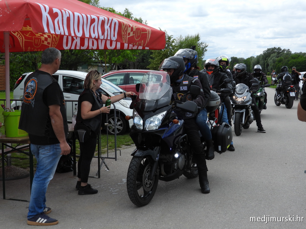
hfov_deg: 34.9
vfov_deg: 26.6
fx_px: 486
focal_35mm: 55
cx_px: 153
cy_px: 114
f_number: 3.5
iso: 100
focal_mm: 9.8
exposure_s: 1/1250
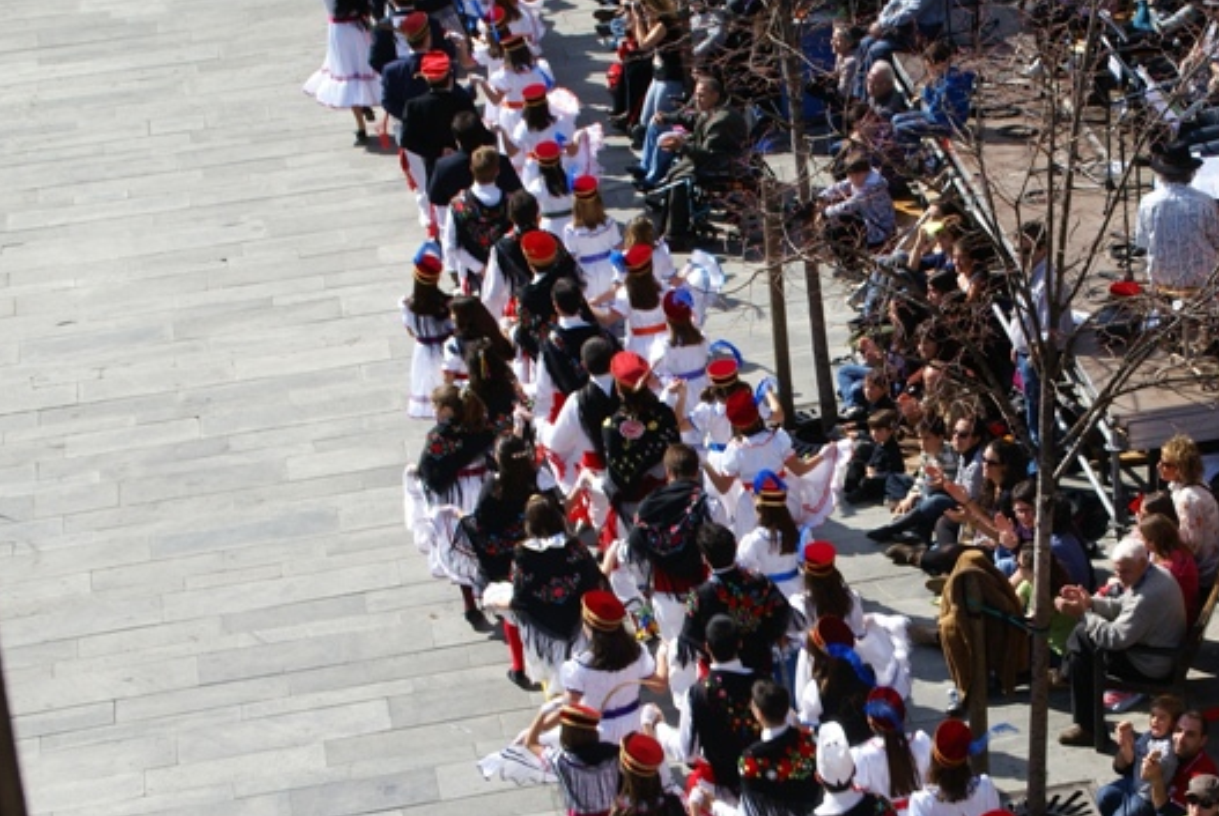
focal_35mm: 102
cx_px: 907
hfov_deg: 19.9
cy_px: 584
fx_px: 3458
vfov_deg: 13.4
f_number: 11
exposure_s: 1/100
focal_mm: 35
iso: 100
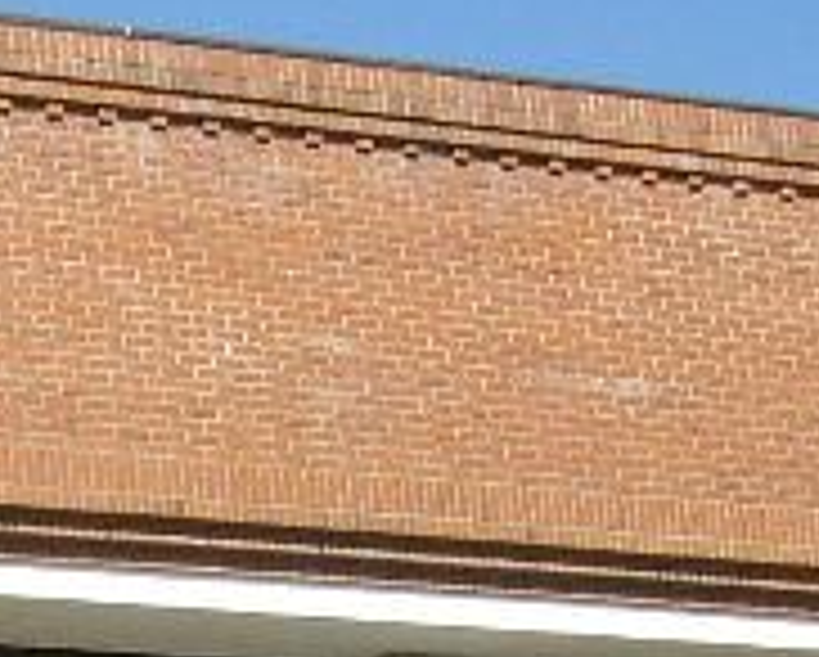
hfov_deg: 8.5
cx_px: -868
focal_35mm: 214
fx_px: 5193
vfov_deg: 7.1
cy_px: 1098
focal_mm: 6.6
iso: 50
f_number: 6.3
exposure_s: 1/350
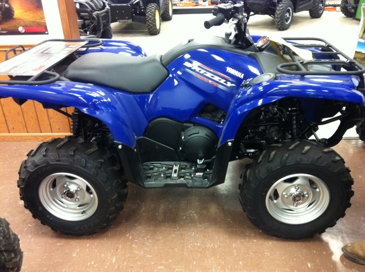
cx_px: 182
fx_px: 368
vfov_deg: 40.6
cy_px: 136
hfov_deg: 52.7
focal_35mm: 35
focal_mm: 3.85
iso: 250
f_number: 2.8
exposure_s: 1/17
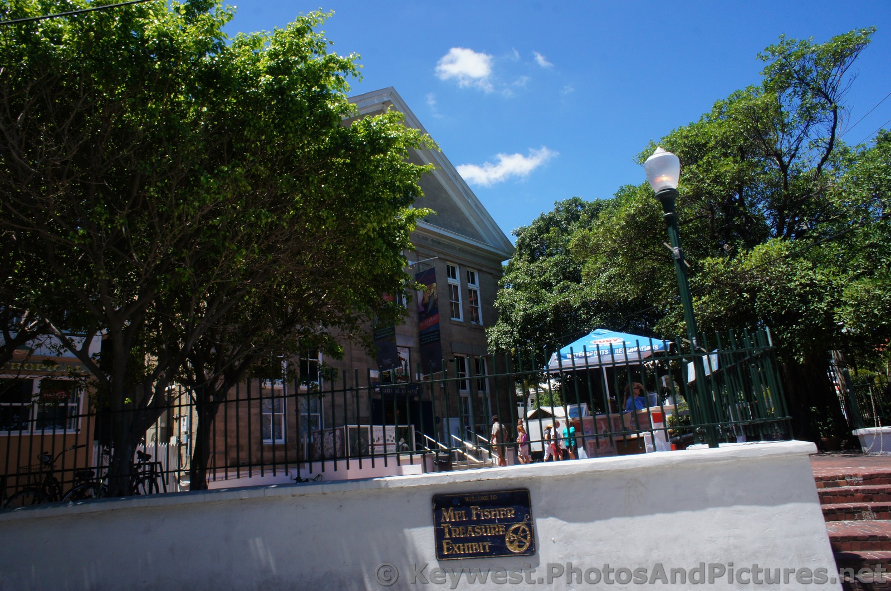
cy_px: 296
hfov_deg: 73.8
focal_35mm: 24
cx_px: 446
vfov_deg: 53.0
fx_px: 593
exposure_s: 1/250
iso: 400
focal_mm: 16
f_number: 13
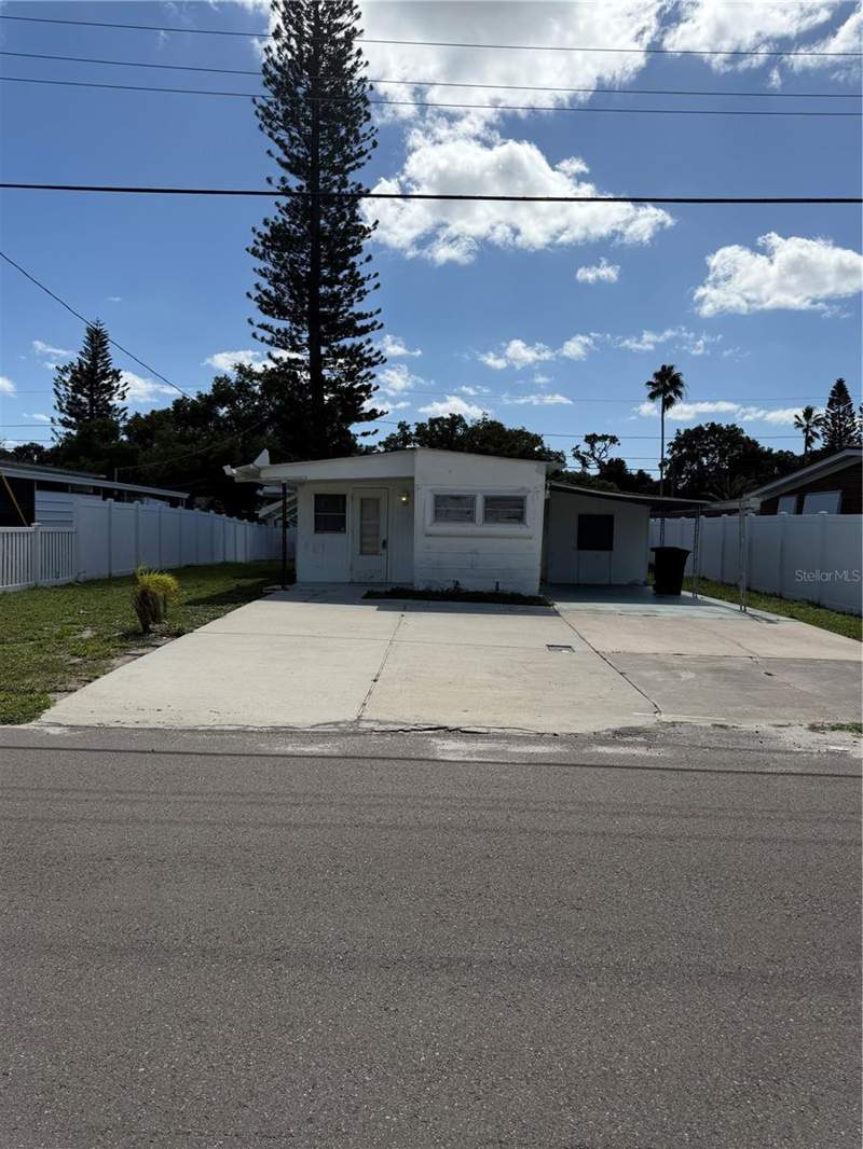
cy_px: 574
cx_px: 432
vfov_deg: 71.6
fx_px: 797
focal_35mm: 24
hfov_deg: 56.8
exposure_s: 1/10309
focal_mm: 6.76
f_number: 1.78
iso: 80
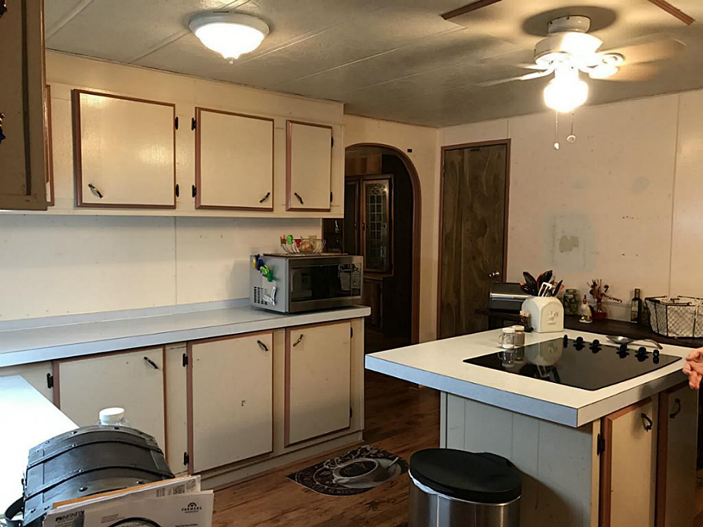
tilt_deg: -4.3
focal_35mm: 28
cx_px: 352
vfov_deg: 49.7
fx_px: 569
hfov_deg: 63.4
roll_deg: -0.8
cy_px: 264
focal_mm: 3.99
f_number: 1.8
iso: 40
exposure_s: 1/15
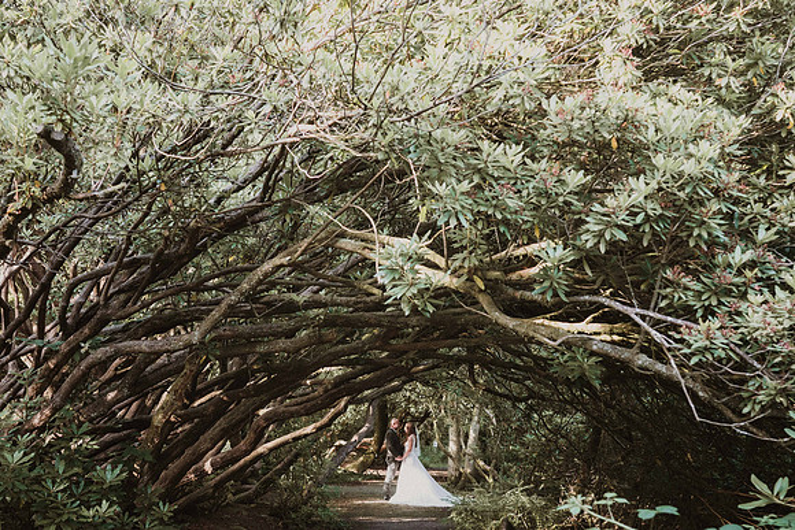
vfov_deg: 30.3
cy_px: 236
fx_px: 980
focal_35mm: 44
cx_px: 378
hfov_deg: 44.1
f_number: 3.5
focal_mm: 35
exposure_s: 1/160
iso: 1250
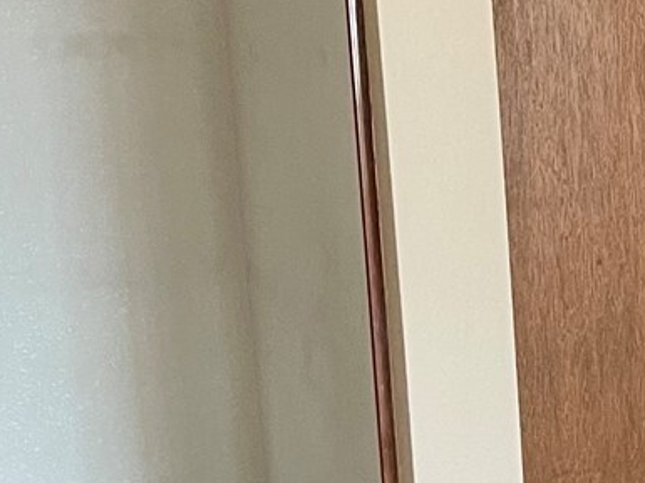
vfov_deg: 14.1
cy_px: 392
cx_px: 921
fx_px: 1936
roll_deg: +1.3
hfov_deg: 17.3
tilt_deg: -10.6
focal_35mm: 104
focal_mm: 5.1
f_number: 1.6
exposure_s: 1/60
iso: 400
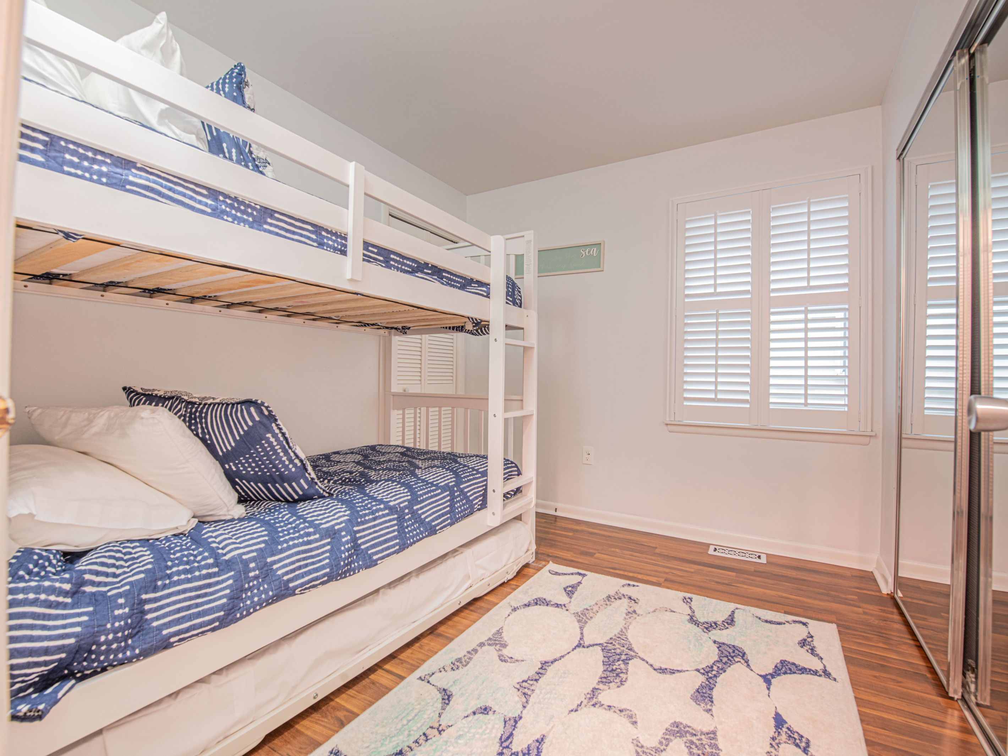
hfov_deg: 97.5
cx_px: 518
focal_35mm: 15
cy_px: 378
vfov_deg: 81.1
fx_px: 442
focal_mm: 14
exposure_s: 1.6
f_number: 9
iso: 200
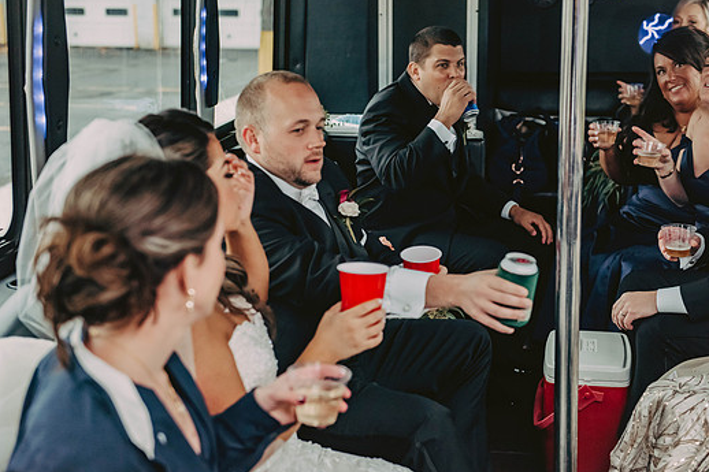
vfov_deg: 20.9
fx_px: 1280
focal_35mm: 65
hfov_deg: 31.0
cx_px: 372
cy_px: 236
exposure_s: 1/250
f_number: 3.2
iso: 2000
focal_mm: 58
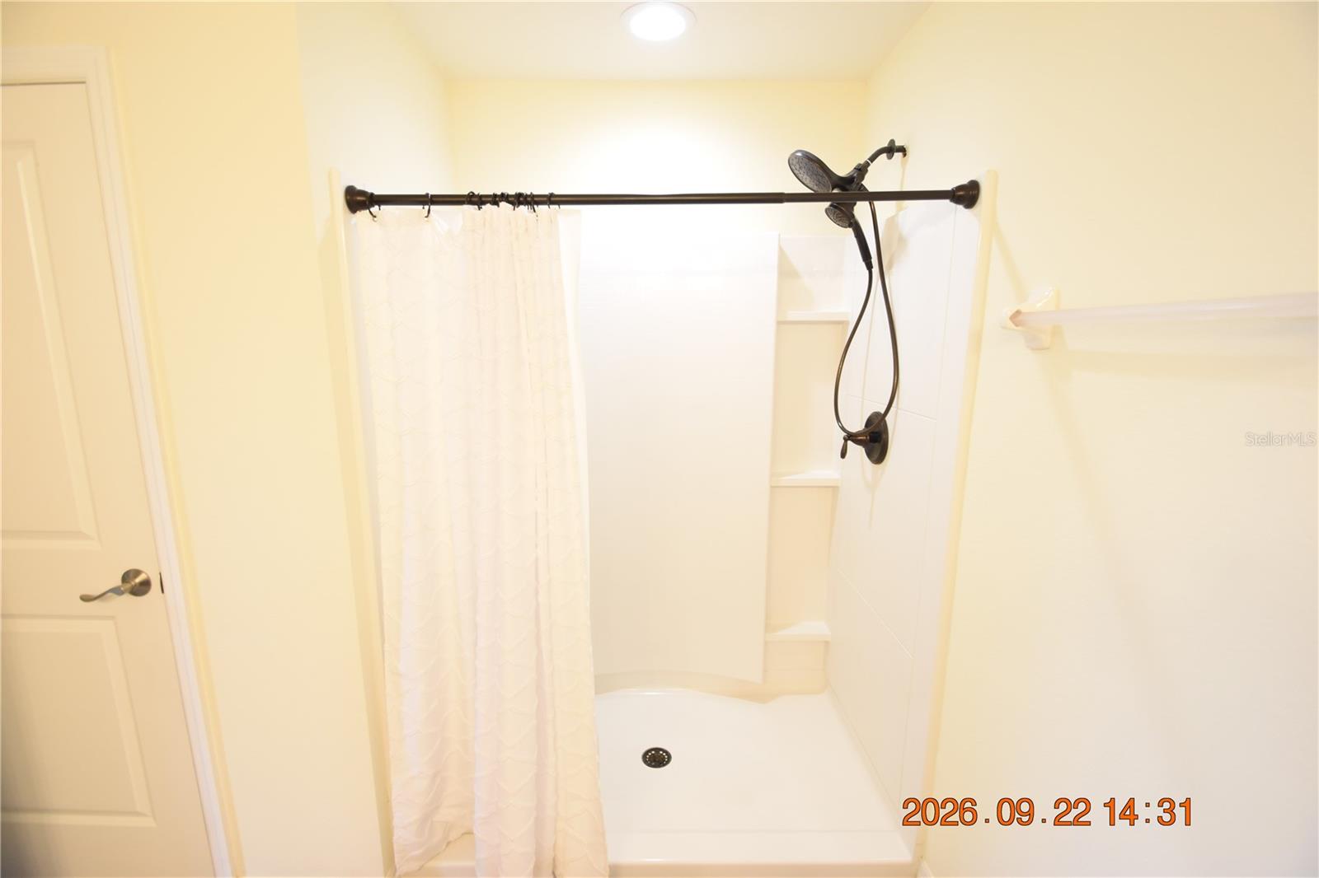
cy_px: 439
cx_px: 660
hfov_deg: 100.4
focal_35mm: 15
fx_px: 549
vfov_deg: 77.3
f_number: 3.5
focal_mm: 10
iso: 1100
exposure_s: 1/60
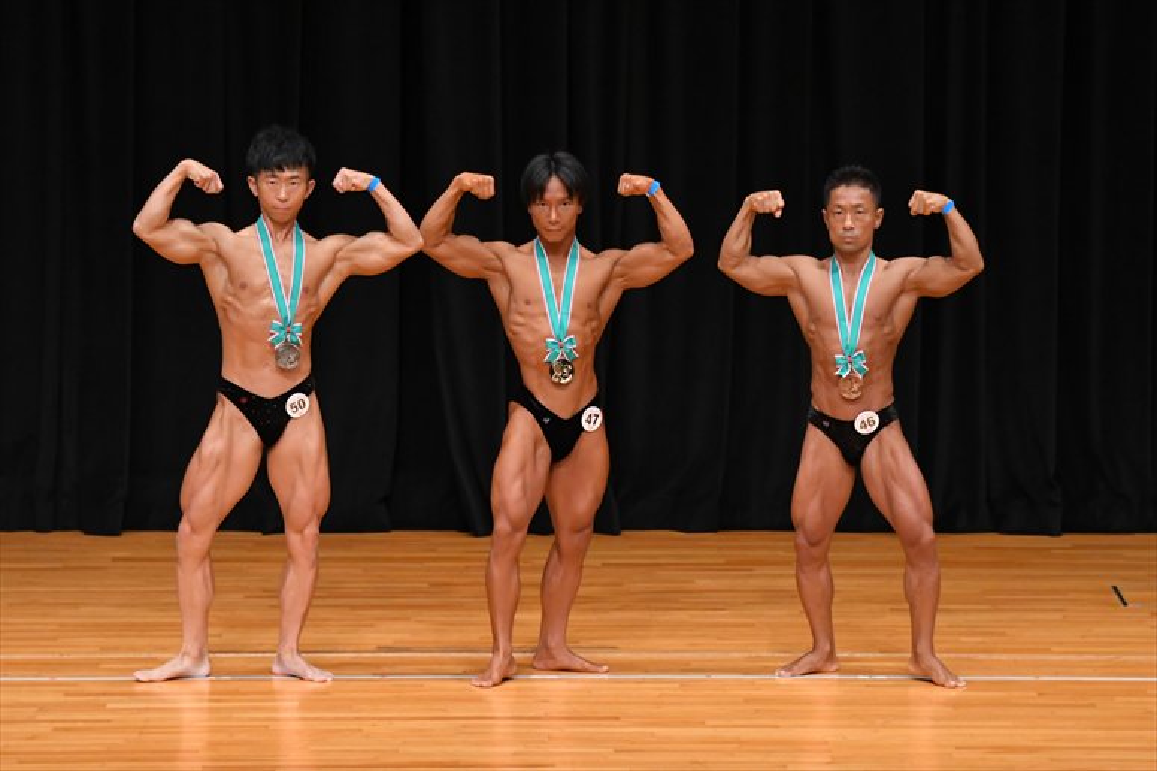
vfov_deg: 5.7
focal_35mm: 240
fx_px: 7710
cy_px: 386
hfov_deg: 8.6
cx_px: 578
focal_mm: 160
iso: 3200
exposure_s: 1/400
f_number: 5.6
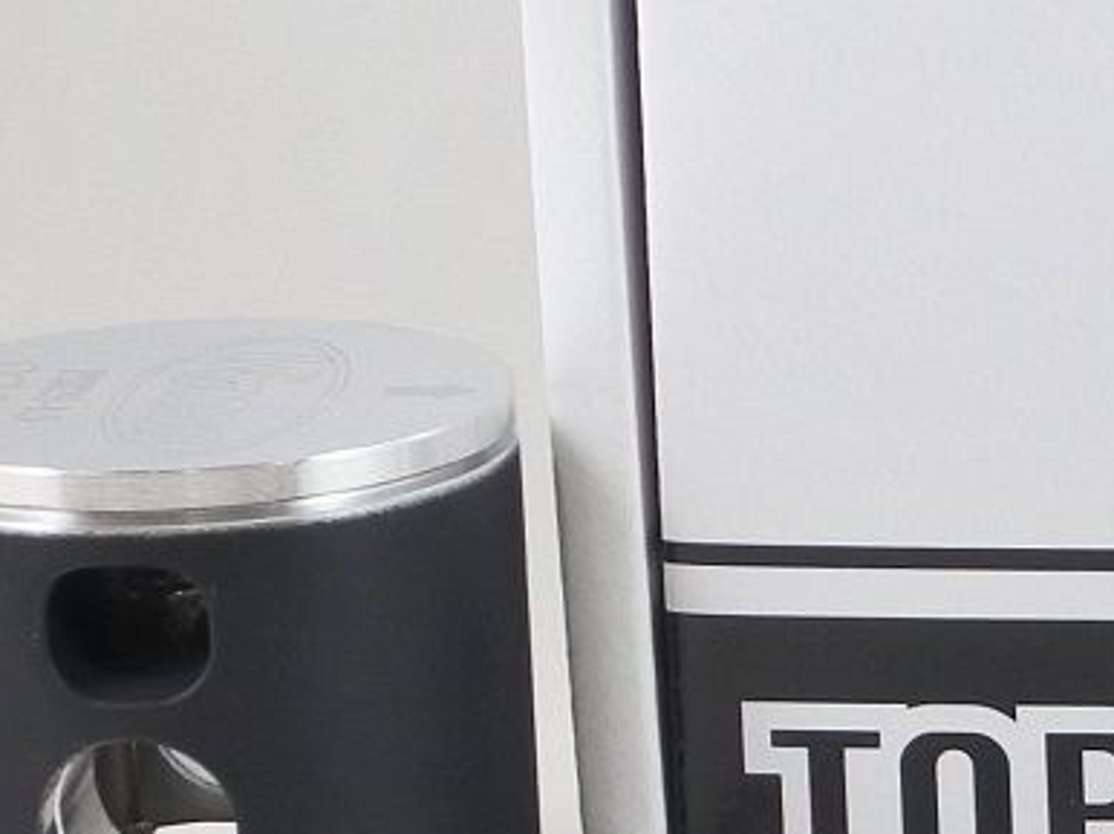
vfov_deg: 9.7
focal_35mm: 153
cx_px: 1734
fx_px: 4921
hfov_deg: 12.2
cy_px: 543
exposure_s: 1/125
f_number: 3.8
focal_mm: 12.3
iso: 450
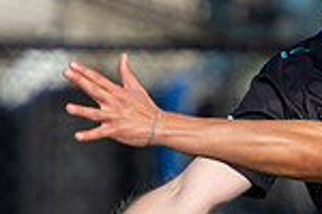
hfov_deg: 0.6
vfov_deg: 0.4
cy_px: 236
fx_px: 28951
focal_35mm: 3237
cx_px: 413
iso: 450
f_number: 5.6
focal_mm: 400
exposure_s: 1/1600
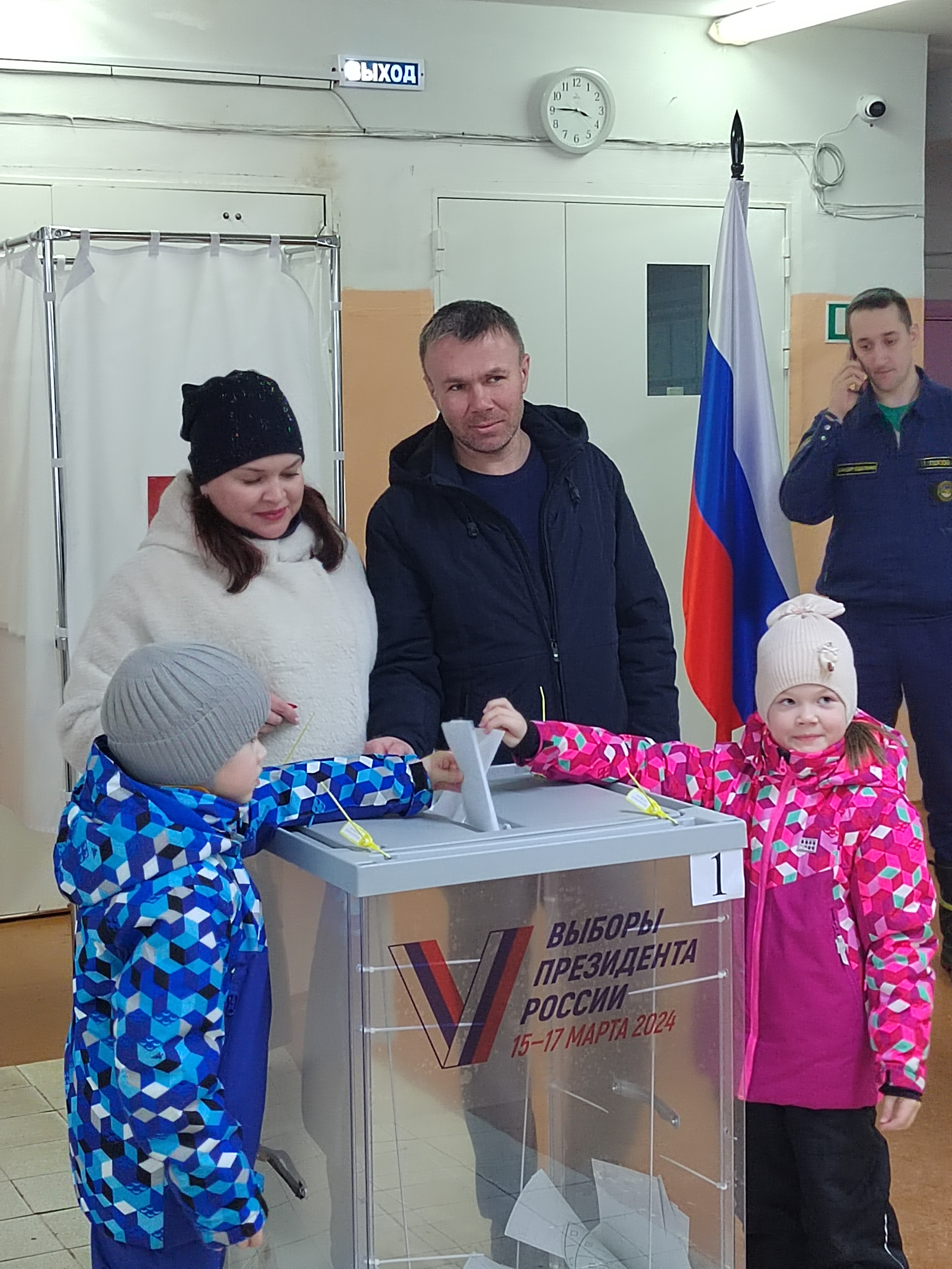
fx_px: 2090
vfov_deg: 33.8
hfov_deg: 25.7
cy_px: 634
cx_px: 476
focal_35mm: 57
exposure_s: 1/50
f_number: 1.9
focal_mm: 5.52
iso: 1597
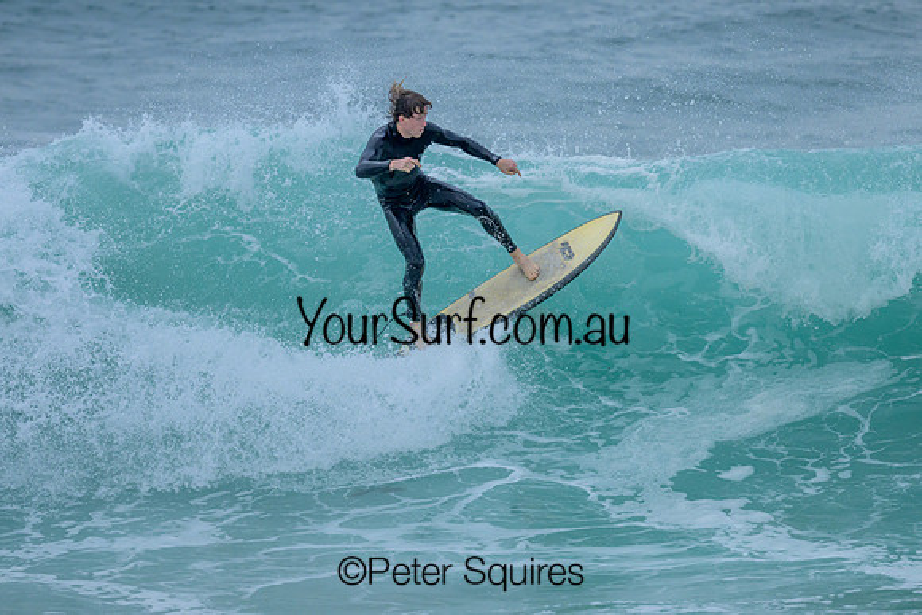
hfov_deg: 2.0
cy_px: 317
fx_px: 26771
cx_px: 410
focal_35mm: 1045
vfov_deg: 1.3
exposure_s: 1/2500
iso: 900
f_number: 6.3
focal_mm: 800
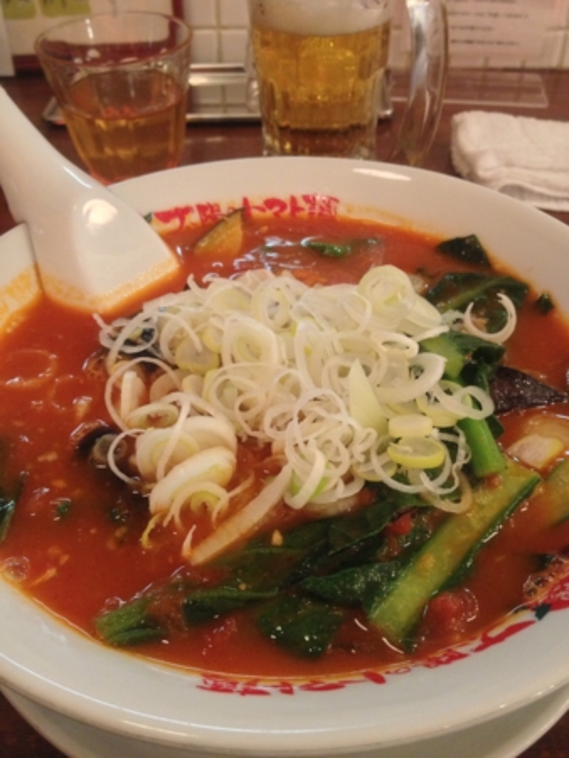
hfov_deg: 40.7
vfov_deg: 52.6
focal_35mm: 35
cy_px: 379
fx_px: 766
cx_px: 284
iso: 250
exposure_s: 1/20
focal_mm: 4.28
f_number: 2.4
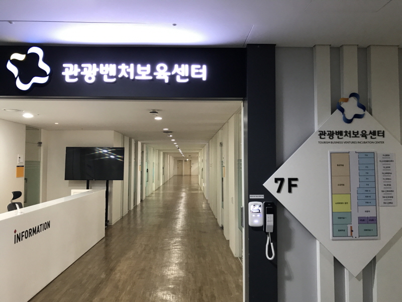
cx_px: 201
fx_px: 325
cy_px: 151
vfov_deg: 49.7
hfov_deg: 63.4
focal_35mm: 28
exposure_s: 1/20
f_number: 1.8
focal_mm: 3.99
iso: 40
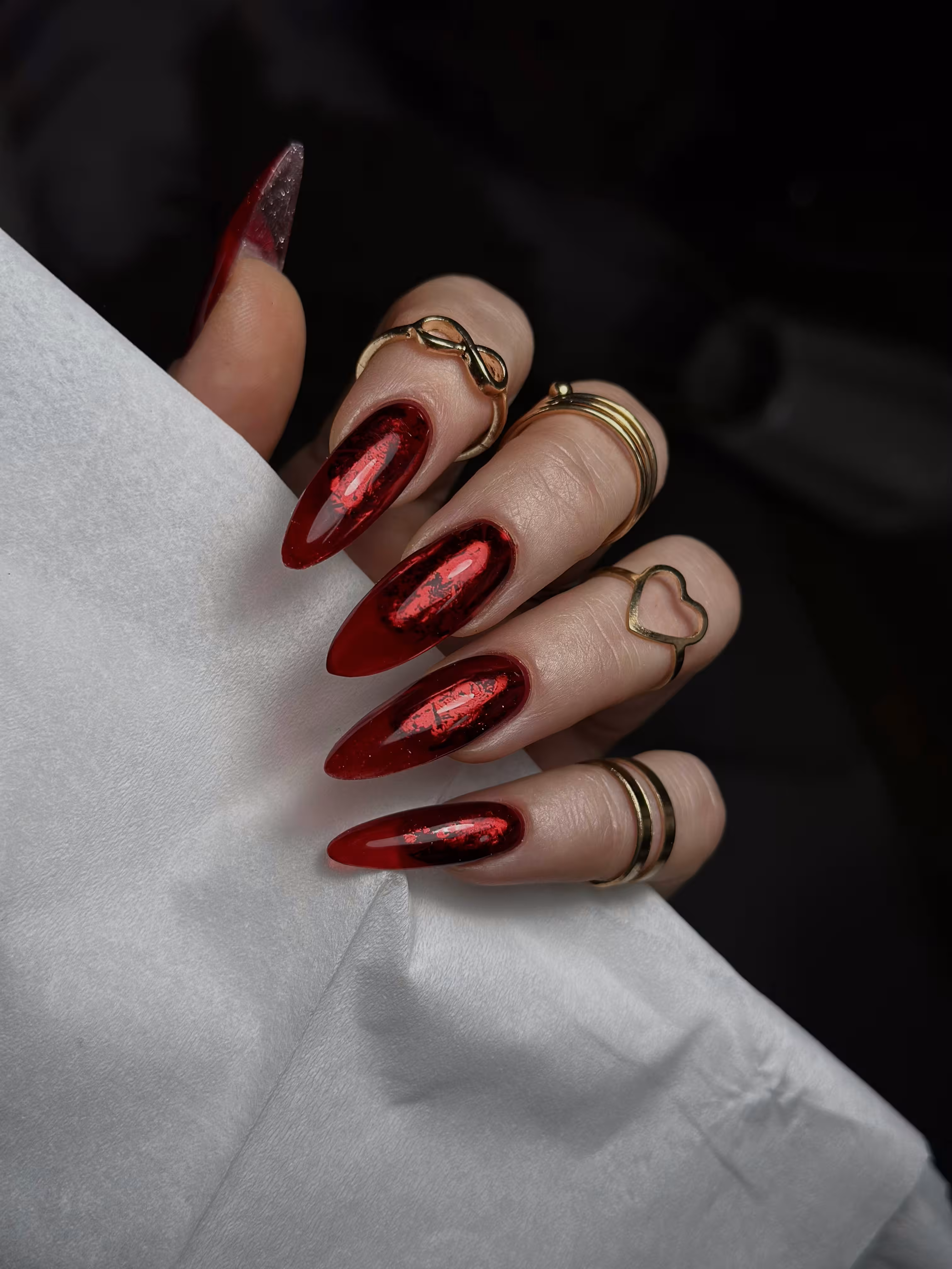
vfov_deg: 39.7
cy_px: 634
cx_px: 476
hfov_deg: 30.3
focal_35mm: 48
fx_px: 1760
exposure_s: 1/850
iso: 80
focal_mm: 6.86
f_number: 1.78
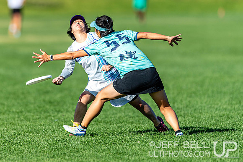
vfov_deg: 1.9
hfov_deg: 2.9
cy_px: 44
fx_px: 4825
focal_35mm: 715
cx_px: 75
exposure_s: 1/2500
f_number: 2.8
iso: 100
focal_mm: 400
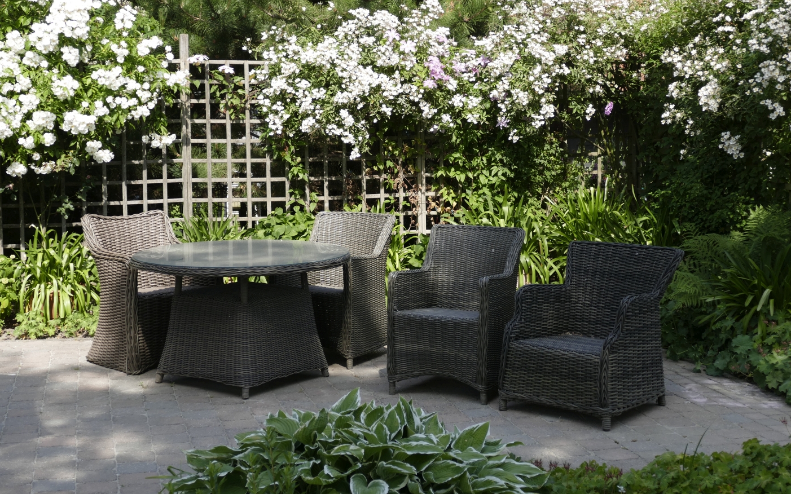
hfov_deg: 35.7
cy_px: 194
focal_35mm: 57
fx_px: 1229
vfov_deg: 22.7
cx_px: 405
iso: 125
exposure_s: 1/640
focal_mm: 17.83
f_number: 3.3
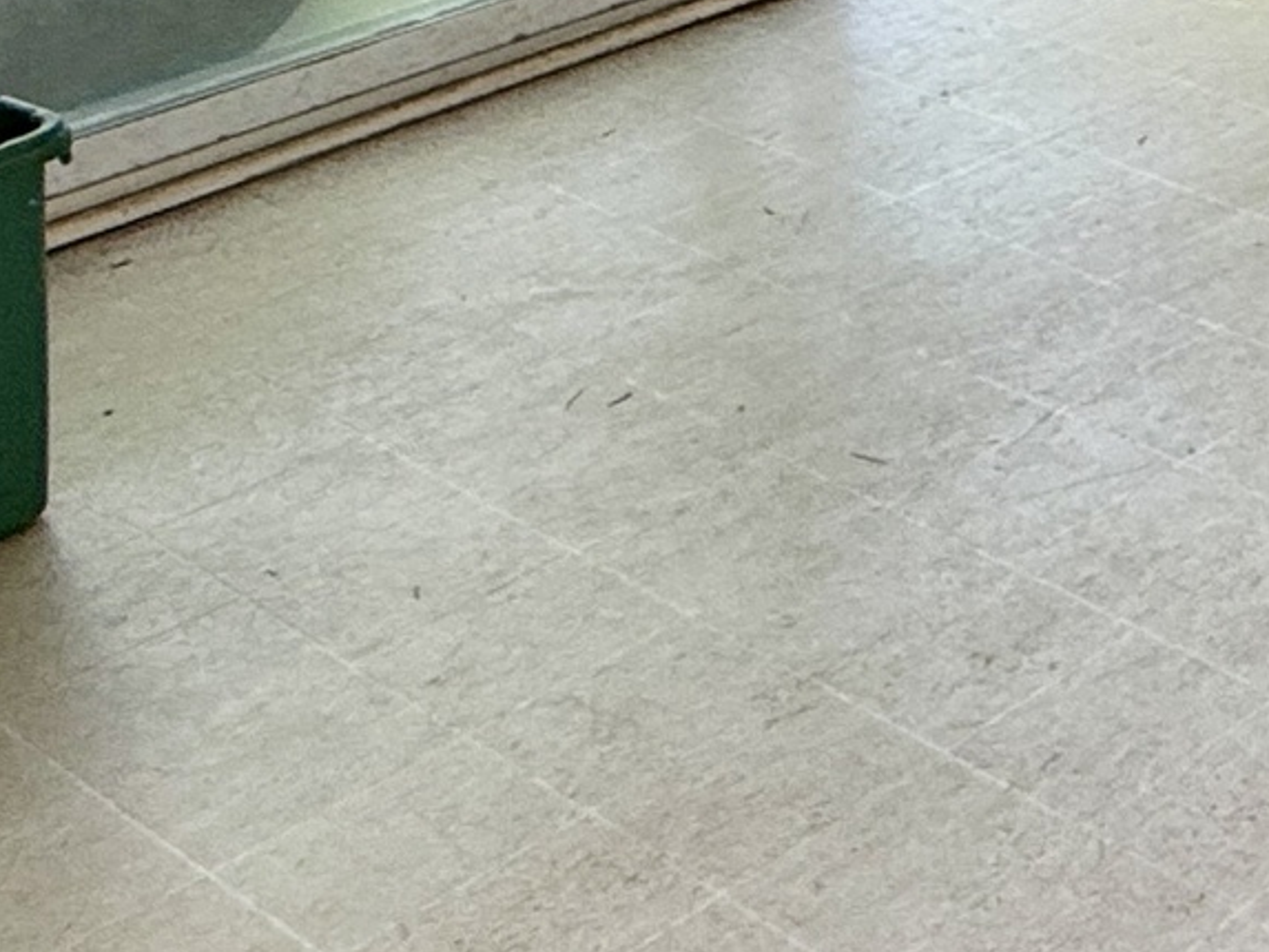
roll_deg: -1.4
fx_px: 2750
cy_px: -598
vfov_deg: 17.1
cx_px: 2458
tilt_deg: -10.8
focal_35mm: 75
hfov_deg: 18.4
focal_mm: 2.22
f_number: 2.2
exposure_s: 1/99
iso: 80
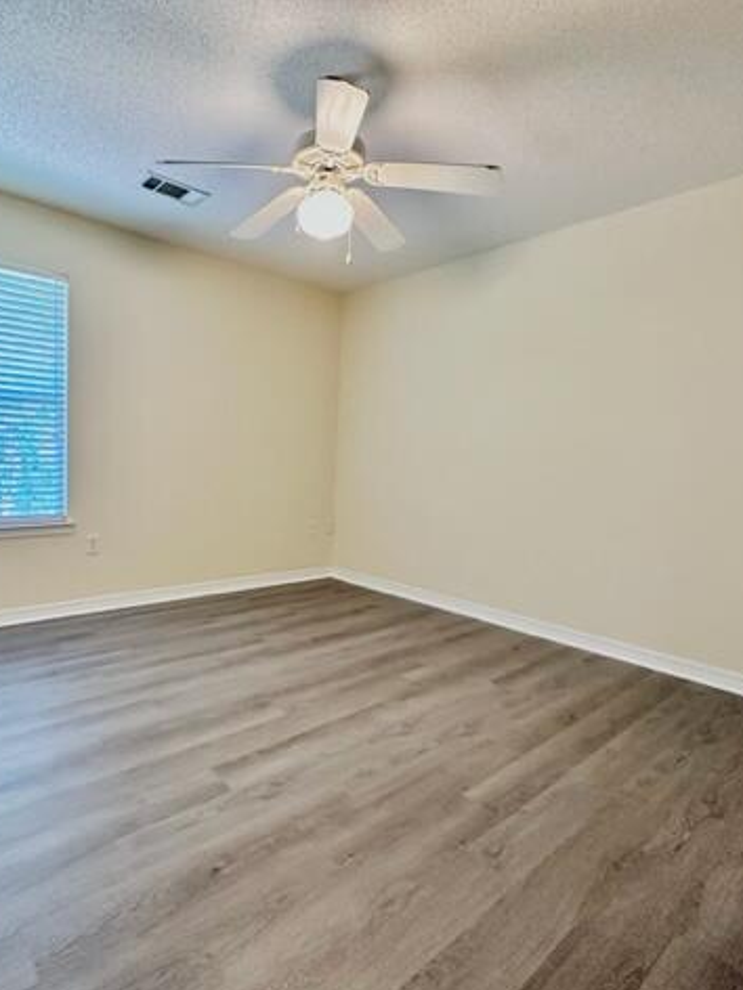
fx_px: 544
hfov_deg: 68.1
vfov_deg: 84.7
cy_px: 499
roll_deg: -2.5
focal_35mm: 19
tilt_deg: -3.9
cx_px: 304
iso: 400
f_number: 2.2
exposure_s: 1/60
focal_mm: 2.22
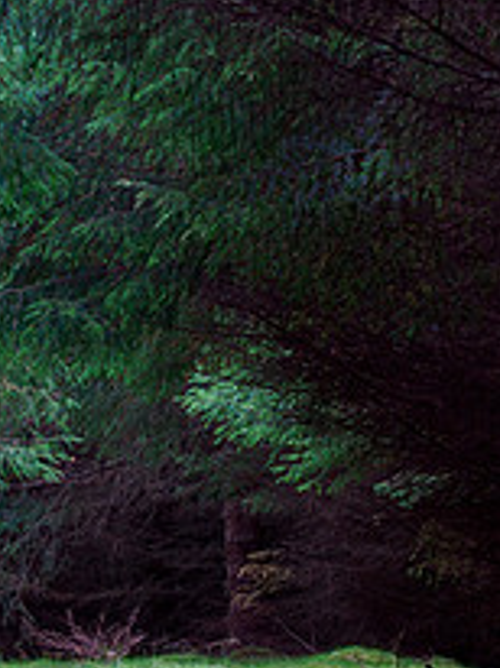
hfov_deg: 4.3
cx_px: 227
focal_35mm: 349
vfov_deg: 5.7
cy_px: 619
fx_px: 6735
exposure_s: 1/2.5
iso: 200
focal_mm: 60
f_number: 2.8
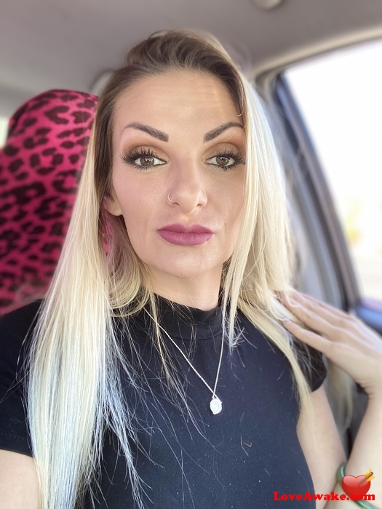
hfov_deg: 46.8
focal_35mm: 30
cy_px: 254
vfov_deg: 60.0
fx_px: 441
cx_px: 191
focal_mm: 2.71
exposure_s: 1/122
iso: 80
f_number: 2.2
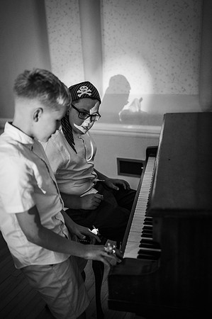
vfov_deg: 54.5
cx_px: 106
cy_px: 160
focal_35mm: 35
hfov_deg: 37.8
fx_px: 310
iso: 3600
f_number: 1.8
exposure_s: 1/200
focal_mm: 35
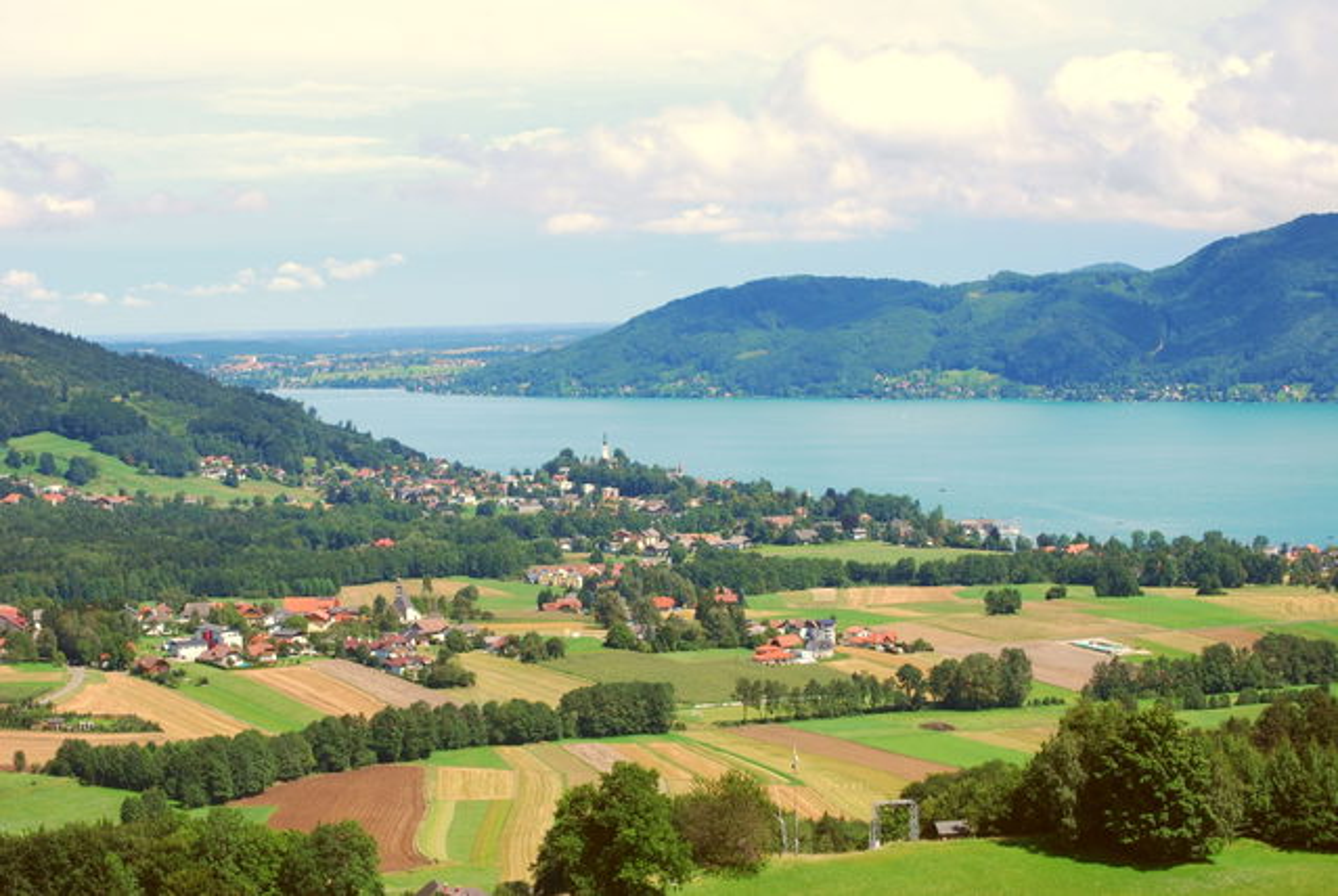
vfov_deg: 16.6
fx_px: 3070
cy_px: 448
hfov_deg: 24.6
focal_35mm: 82
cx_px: 669
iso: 200
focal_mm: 55
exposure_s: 1/320
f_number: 9
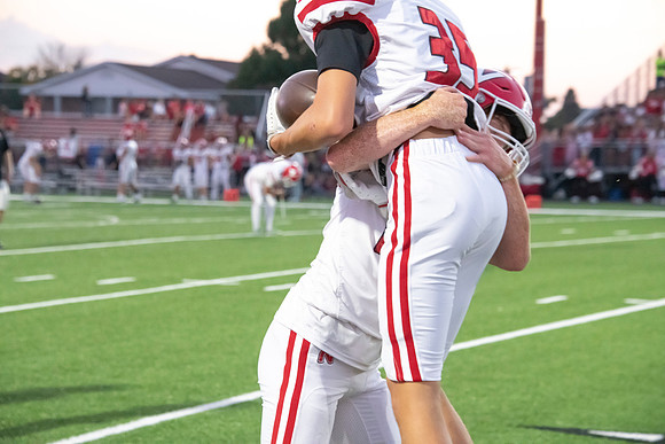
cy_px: 222
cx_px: 332
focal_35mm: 125
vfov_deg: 11.0
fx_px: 2309
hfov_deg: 16.4
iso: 10000
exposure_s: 1/320
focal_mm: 125
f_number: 7.1
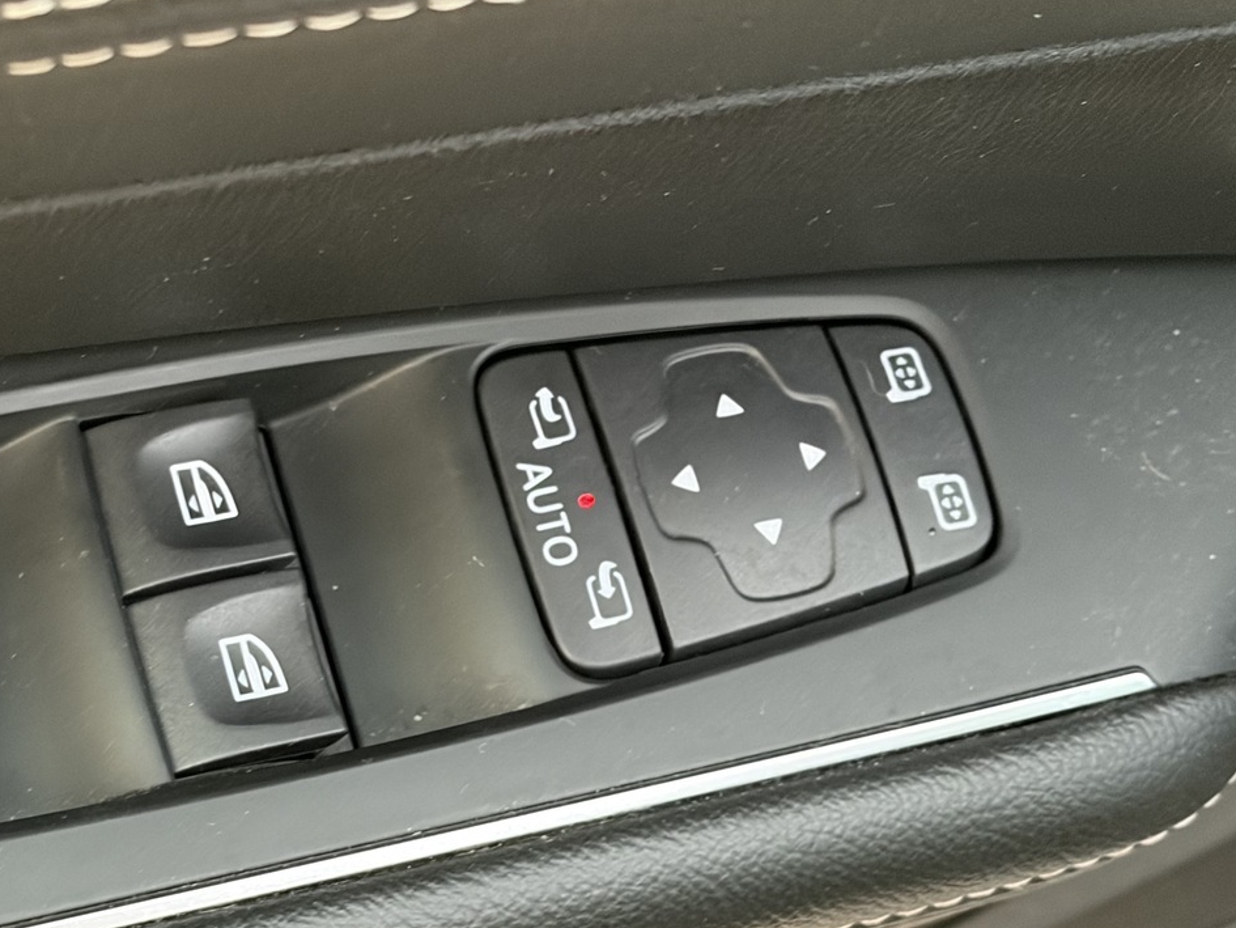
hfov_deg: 22.0
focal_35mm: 88
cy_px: 695
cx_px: 279
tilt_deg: -67.3
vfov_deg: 16.7
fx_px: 3143
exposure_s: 1/39
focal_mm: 5.96
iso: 320
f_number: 1.6
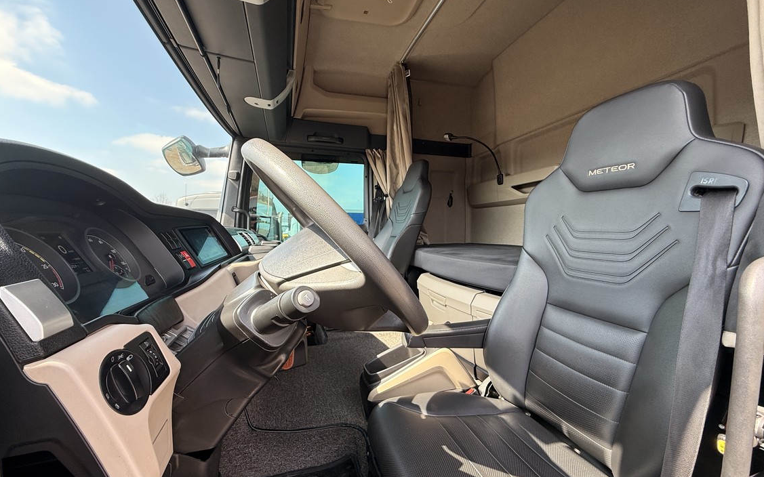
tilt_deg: -4.6
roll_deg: -2.2
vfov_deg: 74.6
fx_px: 312
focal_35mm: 15
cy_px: 263
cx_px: 385
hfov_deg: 101.5
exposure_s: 1/168
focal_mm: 2.22
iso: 64
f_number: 2.2
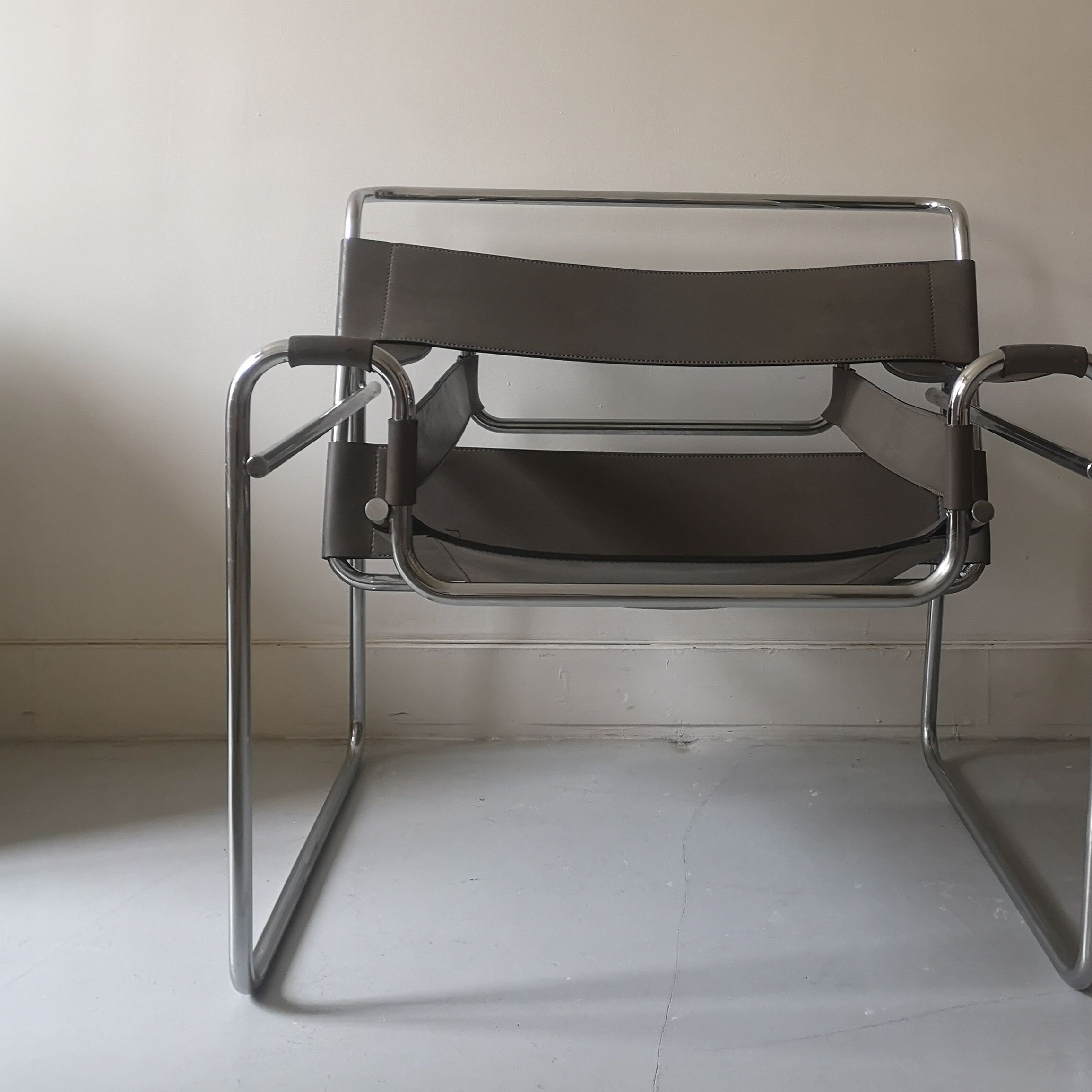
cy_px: 293
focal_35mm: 41
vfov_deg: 40.0
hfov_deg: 40.8
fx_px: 1463
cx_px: 652
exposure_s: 1/60
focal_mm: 3.95
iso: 200
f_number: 1.8
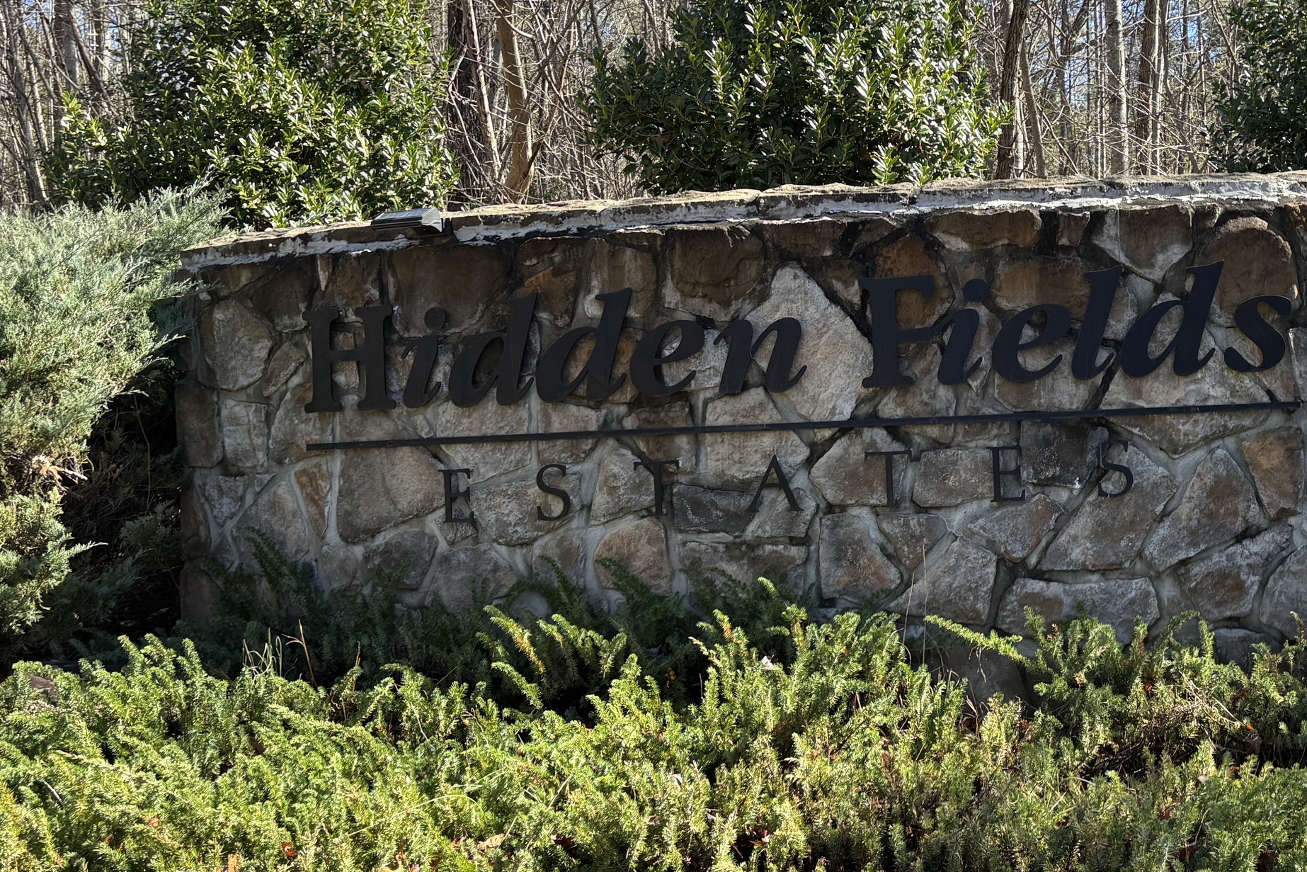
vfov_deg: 29.9
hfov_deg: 43.0
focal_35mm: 45
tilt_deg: +0.6
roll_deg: +2.4
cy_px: 436
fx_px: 1634
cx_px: 872
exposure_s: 1/400
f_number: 1.6
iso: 50
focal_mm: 5.96
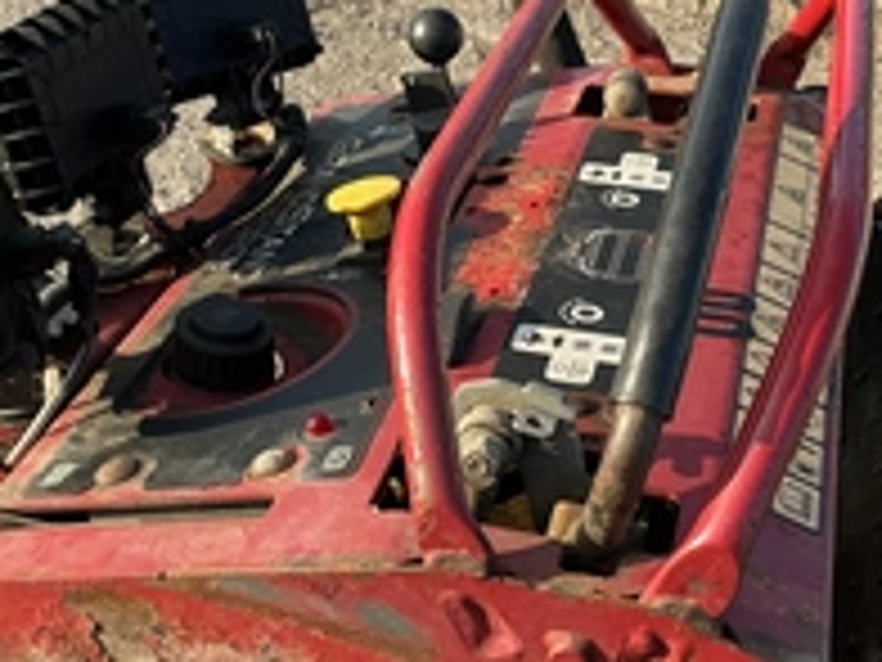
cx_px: 441
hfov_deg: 33.8
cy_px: 329
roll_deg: -12.2
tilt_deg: -33.8
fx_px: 1452
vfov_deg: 25.7
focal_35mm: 57
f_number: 1.8
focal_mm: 3
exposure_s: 1/419
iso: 25
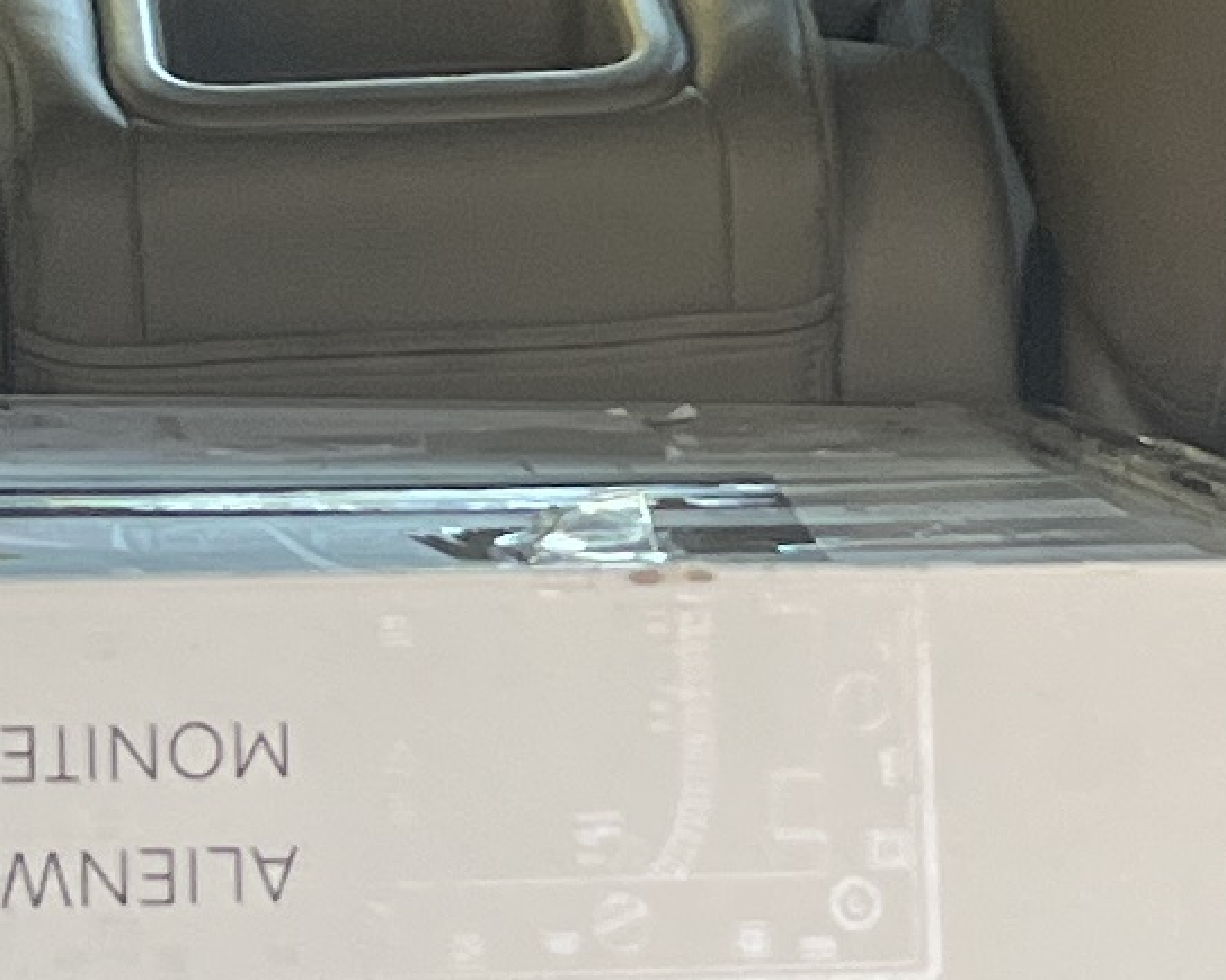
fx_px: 6820
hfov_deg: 10.2
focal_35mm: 188
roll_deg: -2.4
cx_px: 34
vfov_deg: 8.1
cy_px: -507
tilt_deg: -10.4
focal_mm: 5.7
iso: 125
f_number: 1.5
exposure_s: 1/102
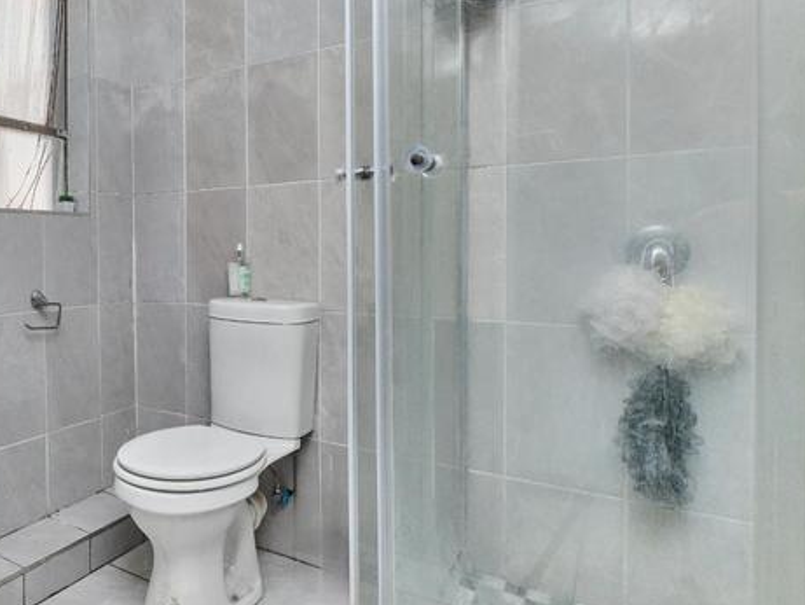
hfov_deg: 63.9
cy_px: 265
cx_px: 171
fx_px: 582
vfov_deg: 54.7
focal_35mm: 25
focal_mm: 10
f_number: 10
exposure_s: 1/200
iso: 800
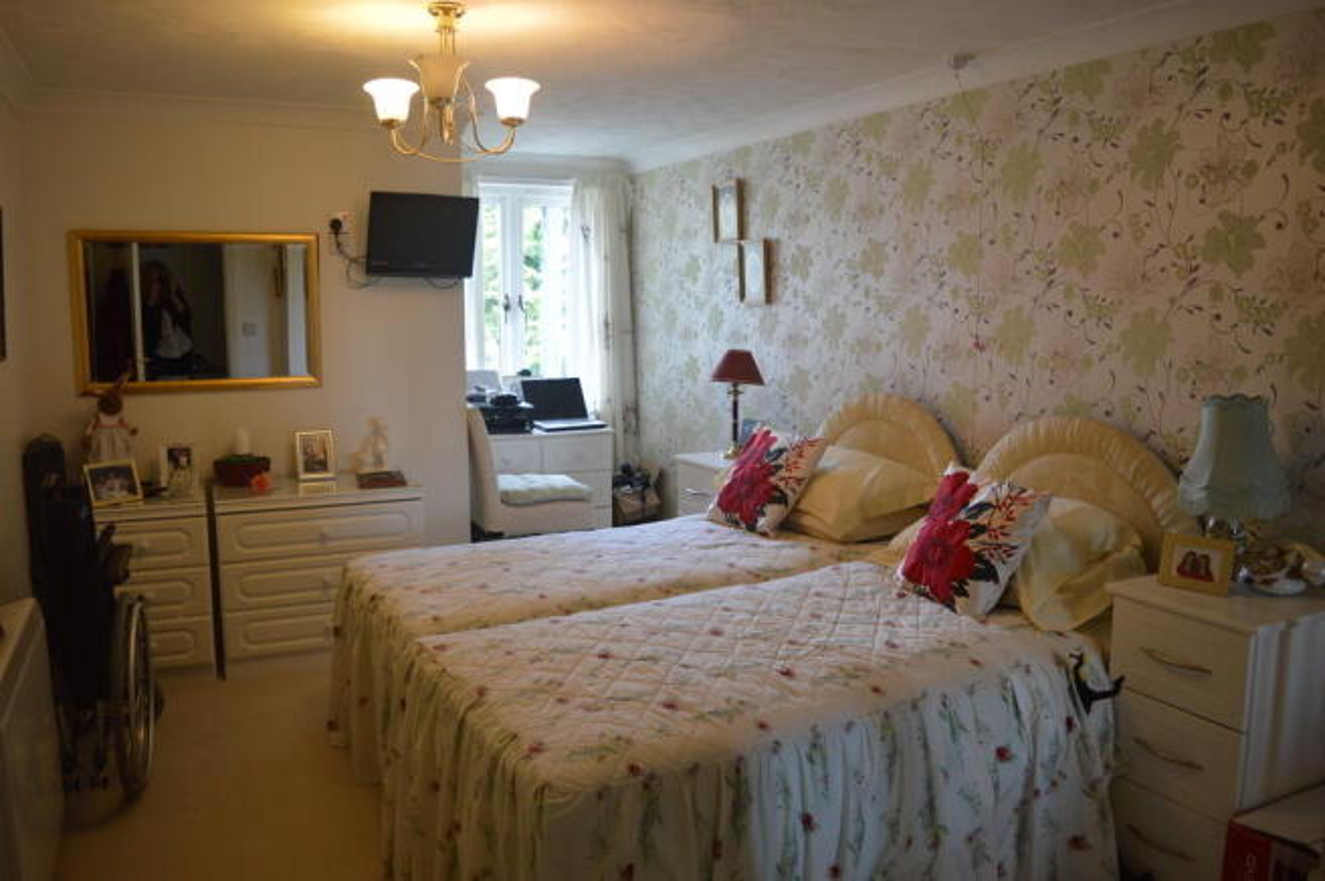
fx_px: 993
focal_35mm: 27
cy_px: 440
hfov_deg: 67.4
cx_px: 662
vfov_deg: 47.8
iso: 400
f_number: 3.5
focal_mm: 18
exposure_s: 1/50
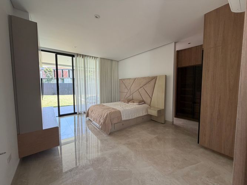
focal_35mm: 14
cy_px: 92
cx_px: 124
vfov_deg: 85.7
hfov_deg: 102.1
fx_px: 100
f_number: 2.2
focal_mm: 2.22
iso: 100
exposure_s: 1/121
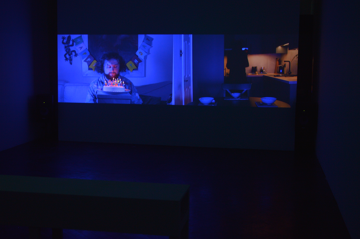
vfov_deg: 25.7
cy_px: 120
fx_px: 525
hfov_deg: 37.9
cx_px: 180
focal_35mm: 52
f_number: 2.8
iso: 400
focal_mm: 35
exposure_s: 1/50
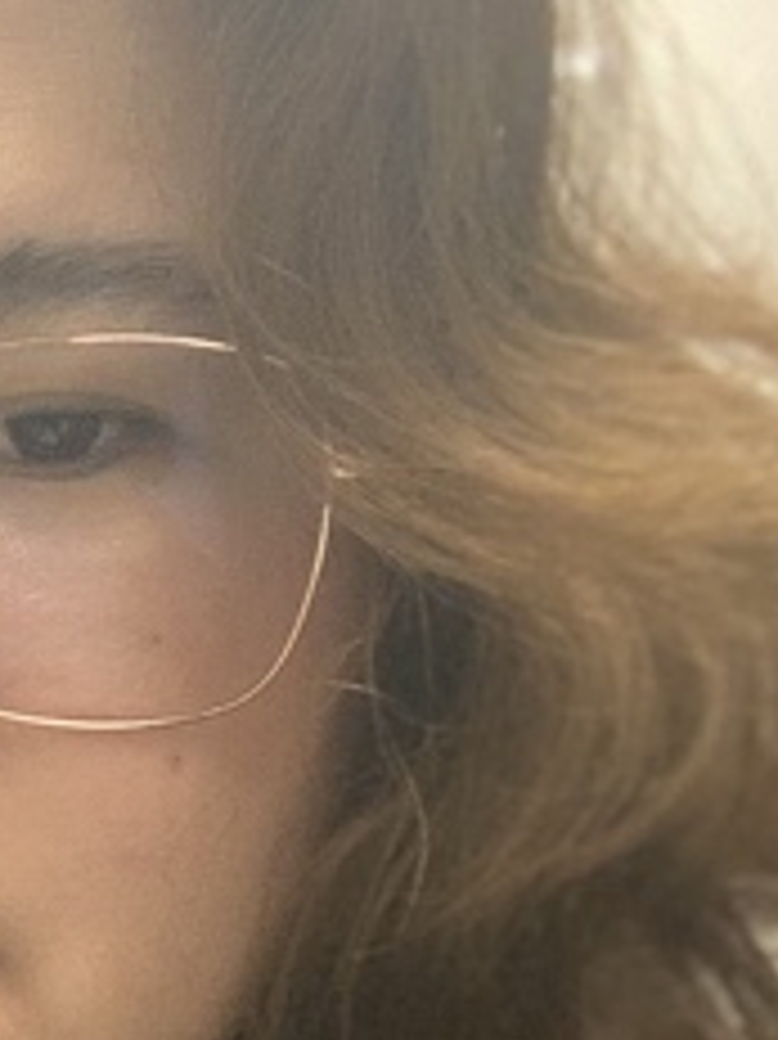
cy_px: 891
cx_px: -250
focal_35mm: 97
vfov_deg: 19.9
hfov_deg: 14.5
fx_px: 2909
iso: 400
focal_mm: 2.87
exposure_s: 1/30
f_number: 2.2
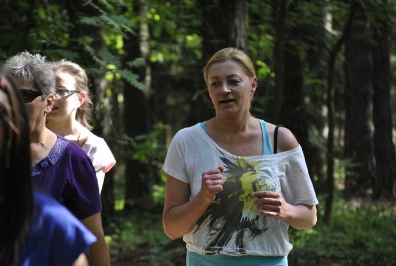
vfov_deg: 7.4
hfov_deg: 10.9
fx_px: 2066
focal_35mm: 188
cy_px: 133
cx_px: 198
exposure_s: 1/500
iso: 640
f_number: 4.8
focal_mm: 125
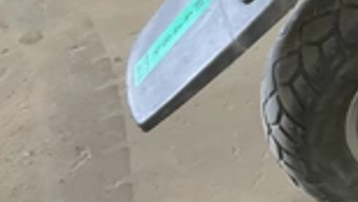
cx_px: 418
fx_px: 779
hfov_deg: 23.8
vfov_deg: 14.7
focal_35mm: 82
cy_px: 26
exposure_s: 1/40
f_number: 1.8
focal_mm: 3
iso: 250
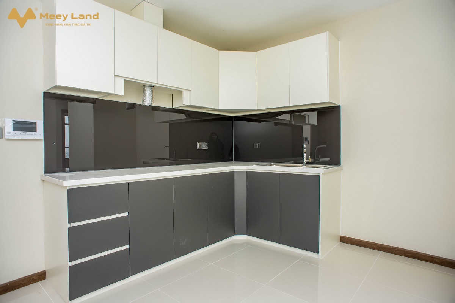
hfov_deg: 84.0
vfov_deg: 61.9
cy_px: 152
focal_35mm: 20
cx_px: 228
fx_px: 253
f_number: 7.1
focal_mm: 20
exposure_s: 1/125
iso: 400
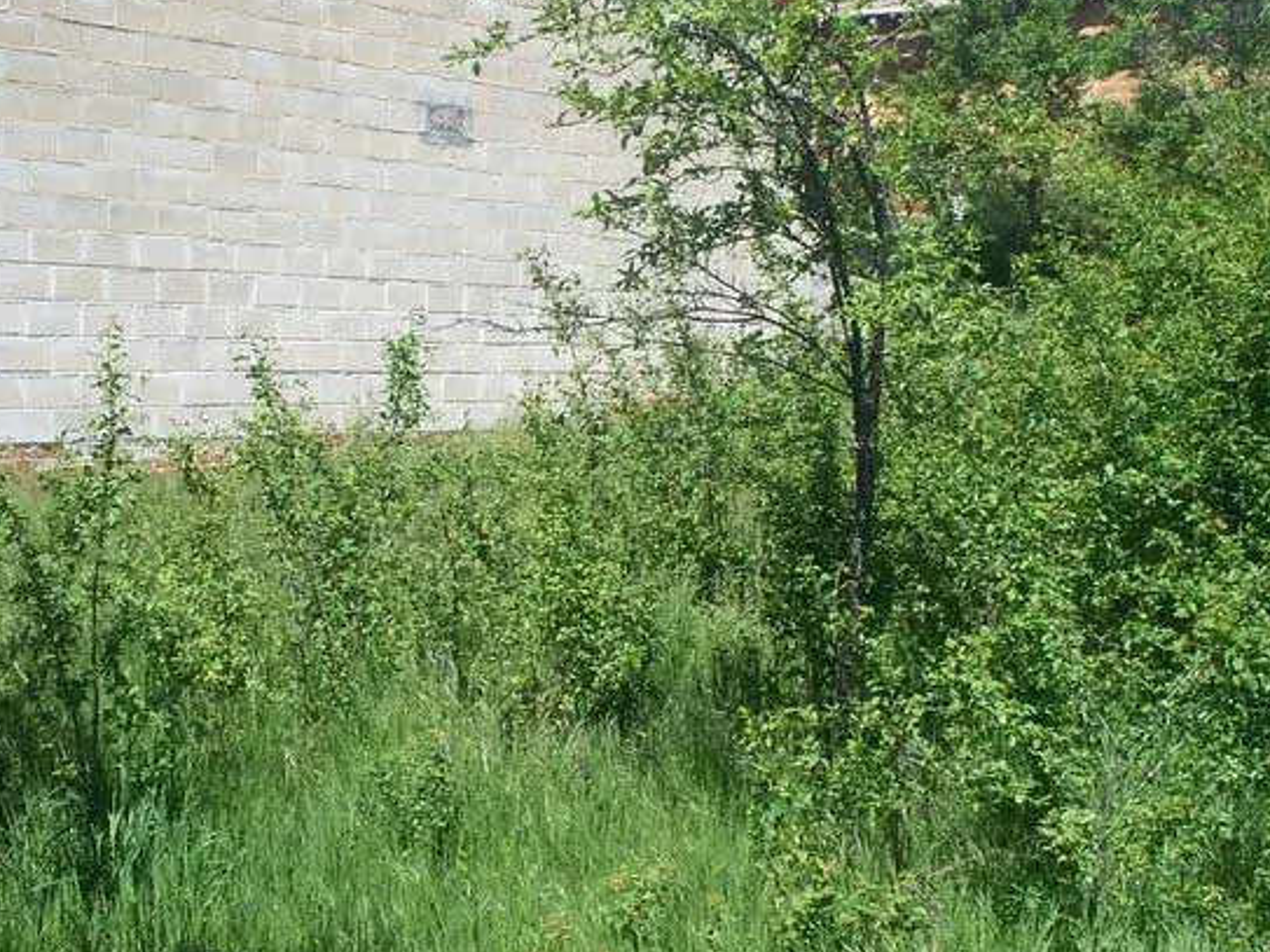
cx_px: 613
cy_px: 310
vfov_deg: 25.5
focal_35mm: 57
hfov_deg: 33.8
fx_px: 2091
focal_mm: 7.54
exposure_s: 1/320
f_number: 5
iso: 80
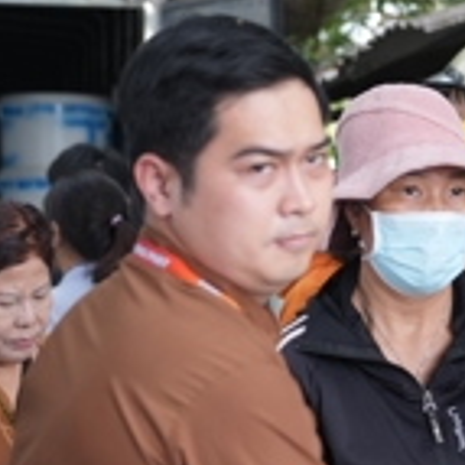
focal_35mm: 166
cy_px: 359
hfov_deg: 10.2
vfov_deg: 10.5
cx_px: 670
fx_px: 2523
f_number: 2.8
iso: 500
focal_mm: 43
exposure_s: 1/400
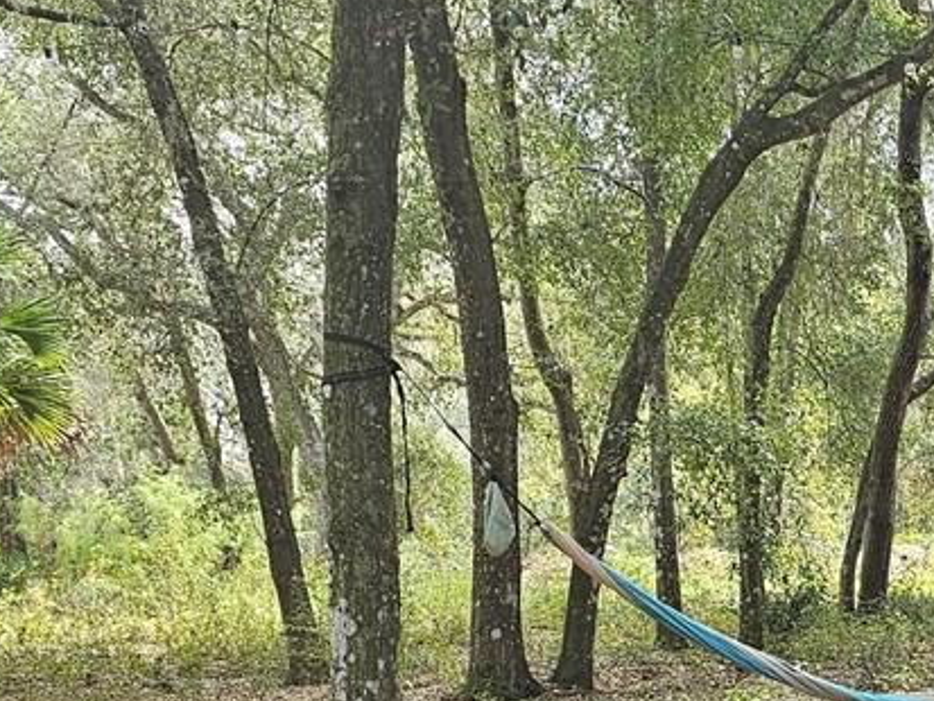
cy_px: 914
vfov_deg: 15.8
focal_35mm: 89
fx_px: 2402
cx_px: 1233
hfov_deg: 20.1
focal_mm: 6.3
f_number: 1.7
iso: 64
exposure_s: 1/207
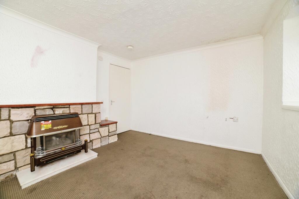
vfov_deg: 81.2
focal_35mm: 14
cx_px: 150
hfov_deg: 104.2
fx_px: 116
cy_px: 100
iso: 400
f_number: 8
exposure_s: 1/60
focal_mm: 14
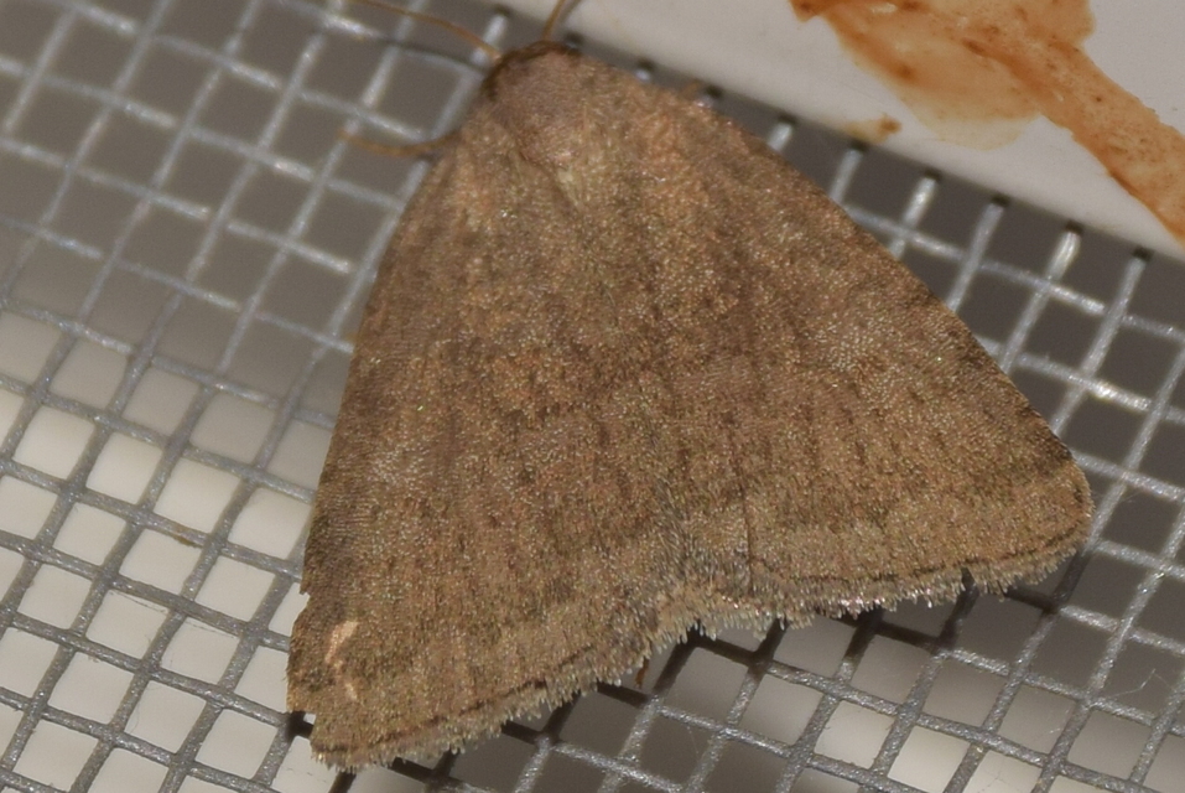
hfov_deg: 9.8
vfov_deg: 6.6
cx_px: 592
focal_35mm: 210
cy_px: 396
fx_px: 6919
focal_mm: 140
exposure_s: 1/160
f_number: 10
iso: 125
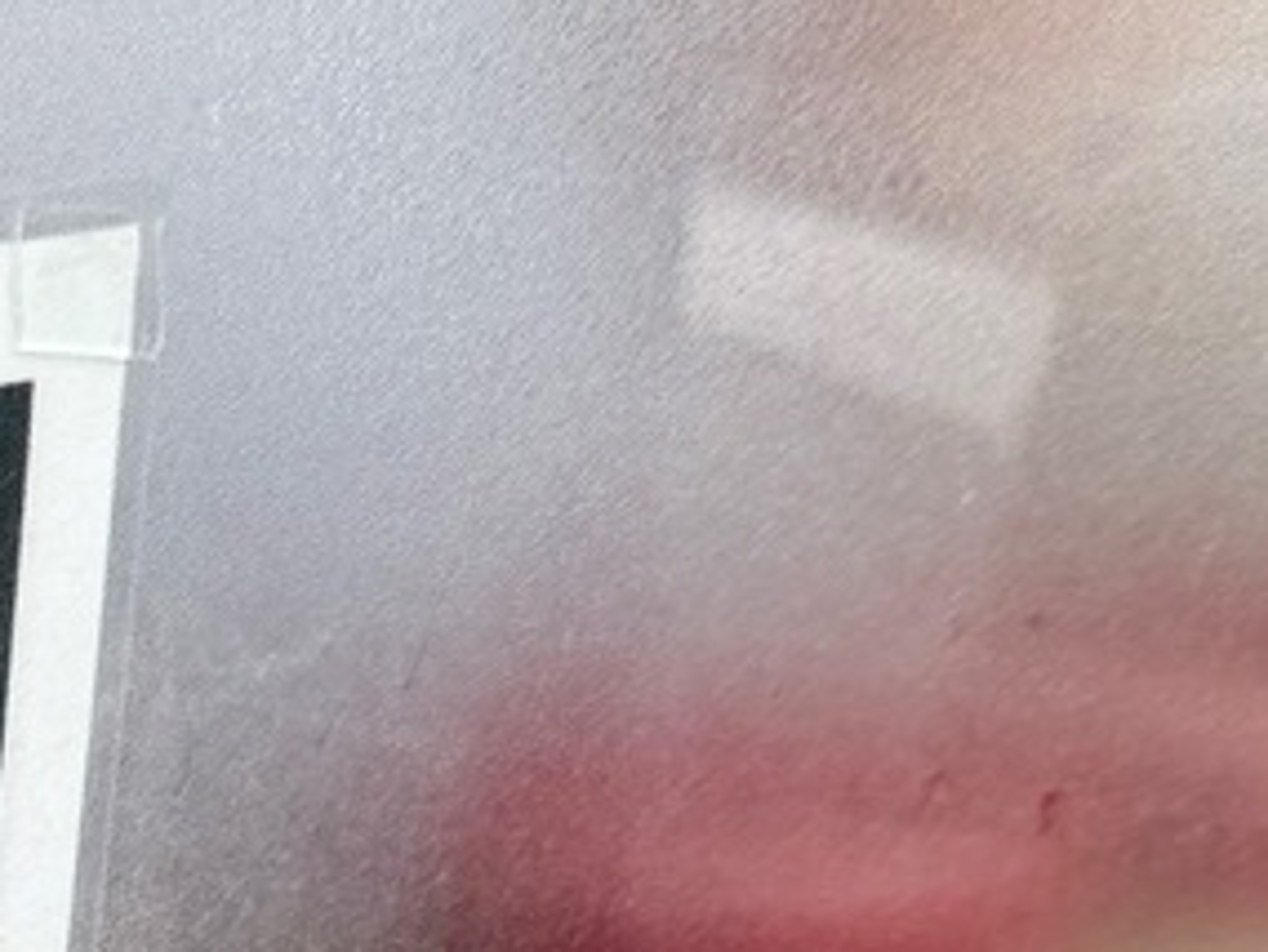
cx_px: -888
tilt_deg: -30.9
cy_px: 1911
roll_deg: +1.3
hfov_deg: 13.4
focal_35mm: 135
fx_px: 4947
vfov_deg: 10.2
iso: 64
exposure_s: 1/275
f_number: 1.78
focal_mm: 6.76
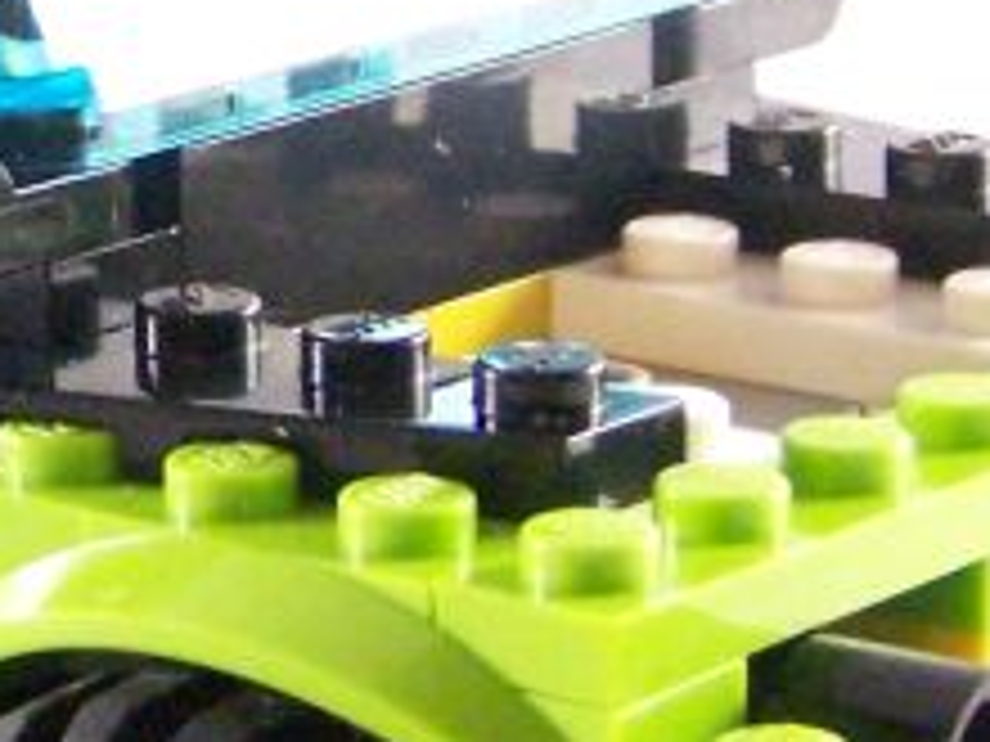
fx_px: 5720
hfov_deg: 9.8
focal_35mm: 200
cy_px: 148
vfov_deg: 7.4
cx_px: 68
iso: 400
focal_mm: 7.1
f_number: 3.2
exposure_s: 1/45
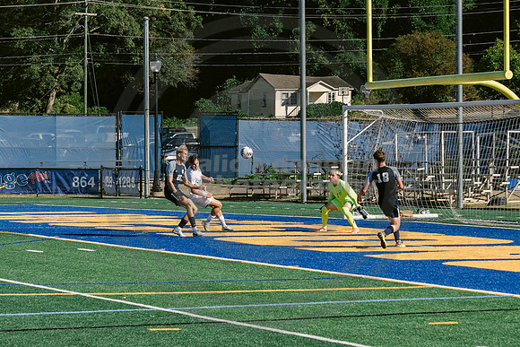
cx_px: 245
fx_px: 2281
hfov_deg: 13.0
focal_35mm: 158
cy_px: 238
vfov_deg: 8.7
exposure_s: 1/3200
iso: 640
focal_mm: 70
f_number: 5.6
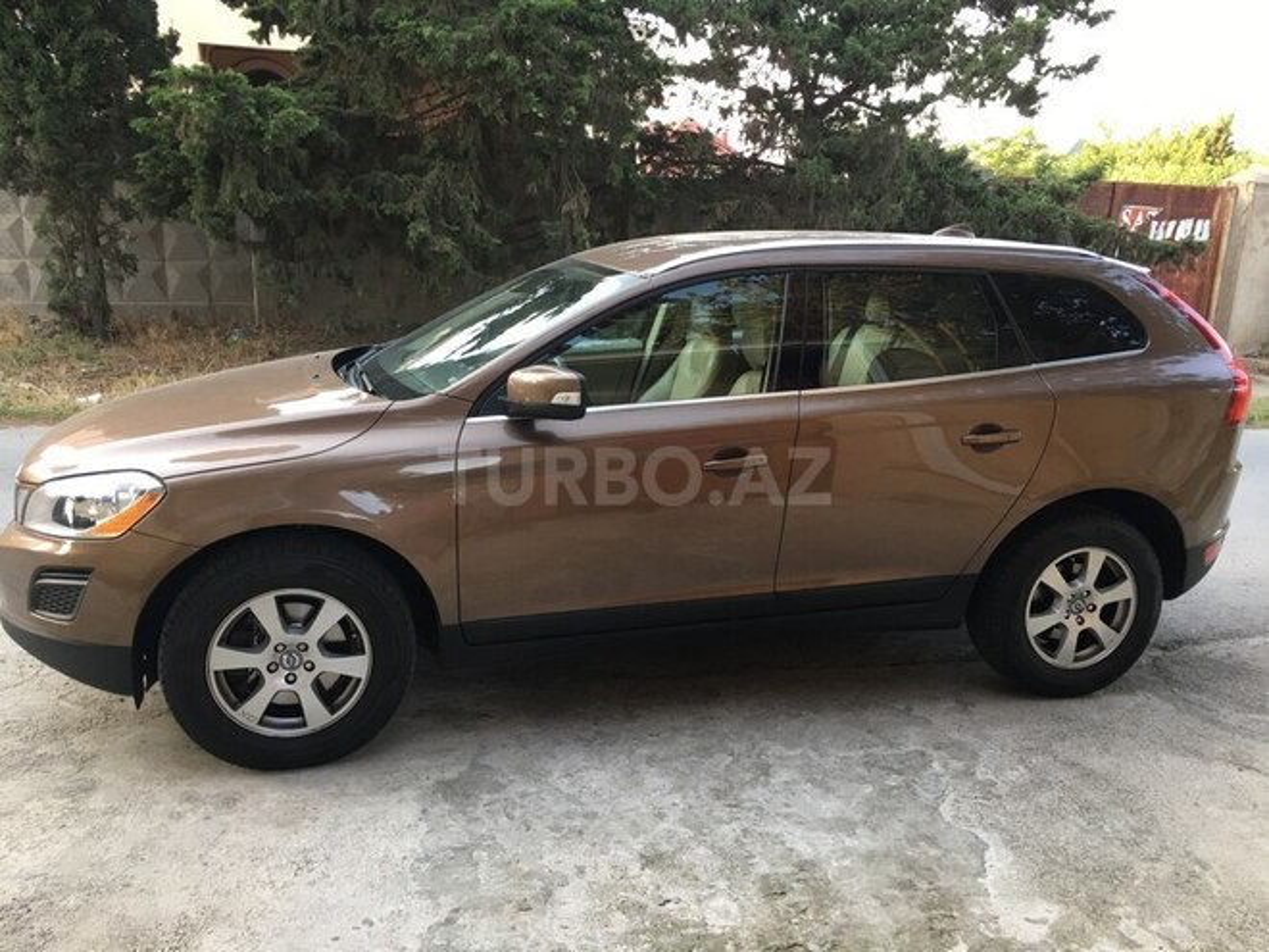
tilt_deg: -13.9
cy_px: 476
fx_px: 1063
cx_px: 634
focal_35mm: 29
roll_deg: -2.2
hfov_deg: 61.7
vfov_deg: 48.2
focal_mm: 4.15
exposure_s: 1/33
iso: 25
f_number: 2.2
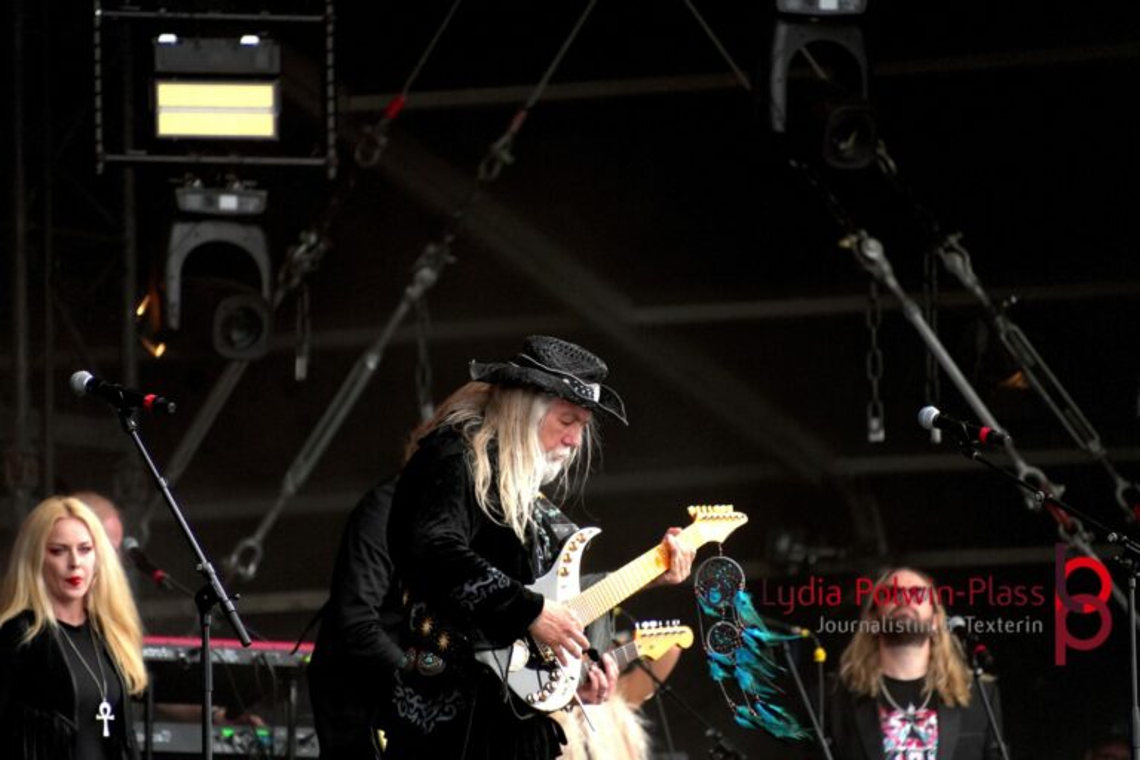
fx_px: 14249
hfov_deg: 4.6
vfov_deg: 3.1
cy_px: 380
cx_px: 570
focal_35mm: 450
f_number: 6.3
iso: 800
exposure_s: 1/500
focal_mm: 300
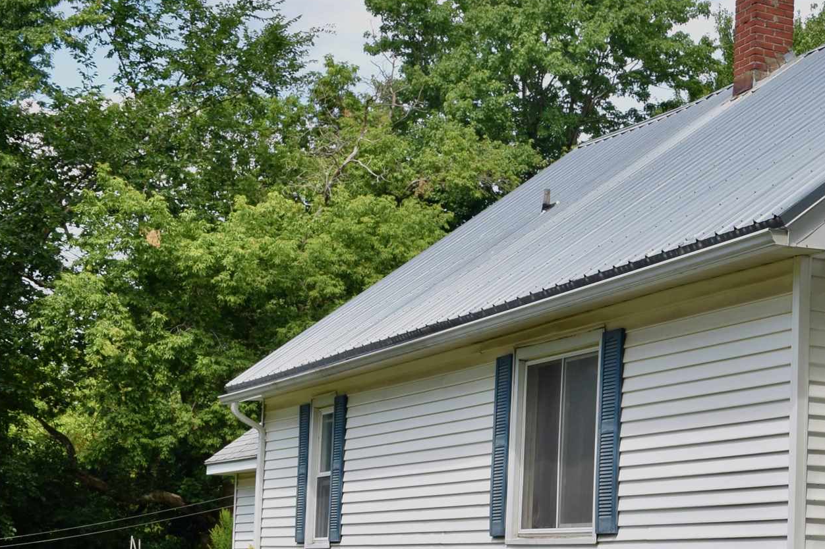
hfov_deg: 23.1
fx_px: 1856
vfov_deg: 16.7
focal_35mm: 81
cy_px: 433
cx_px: 972
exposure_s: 1/320
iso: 200
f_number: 8
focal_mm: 22
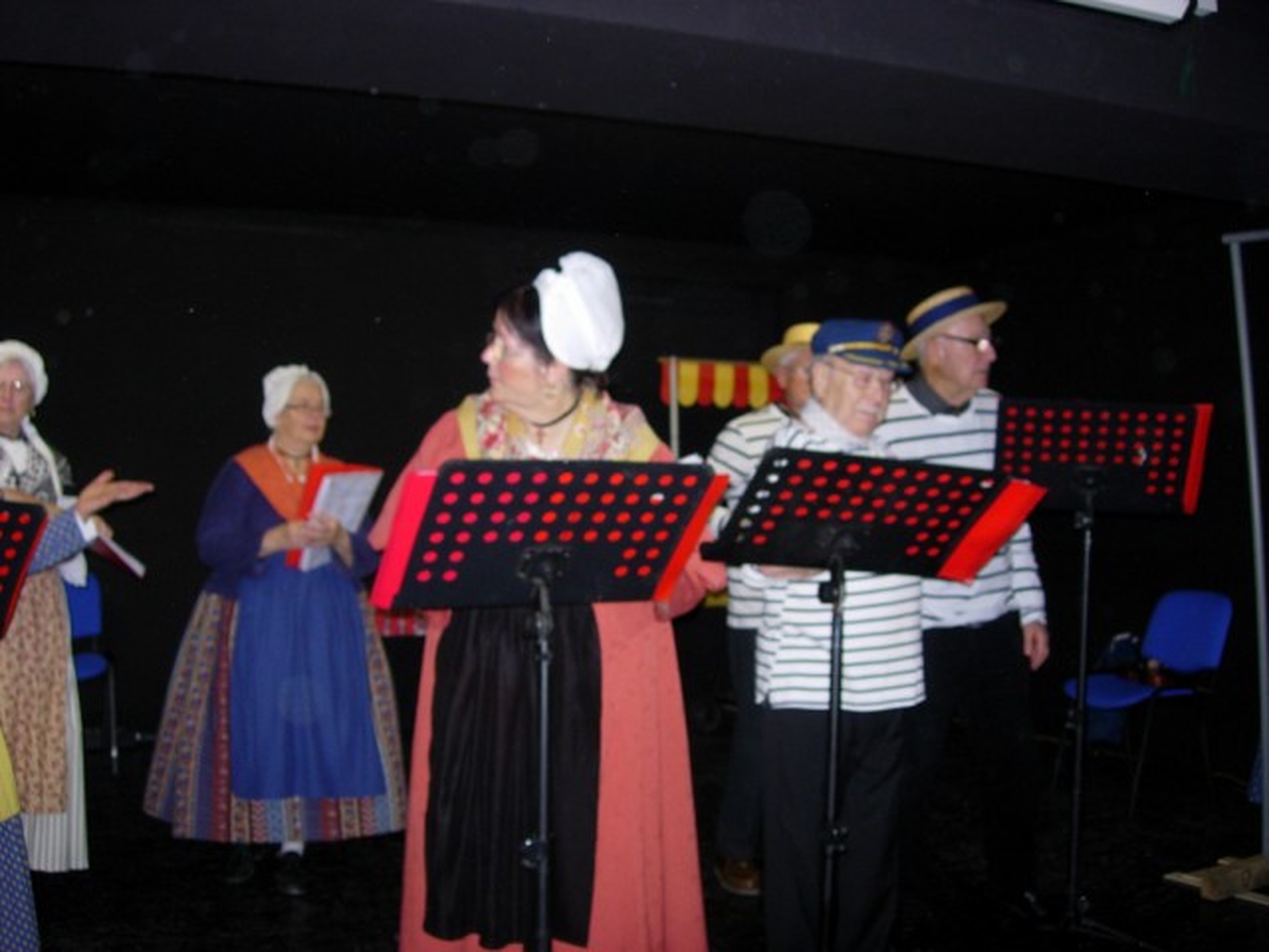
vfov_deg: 37.7
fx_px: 1393
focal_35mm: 38
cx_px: 634
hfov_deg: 49.0
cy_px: 476
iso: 115
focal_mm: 7.8
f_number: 2.8
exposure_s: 1/93.1
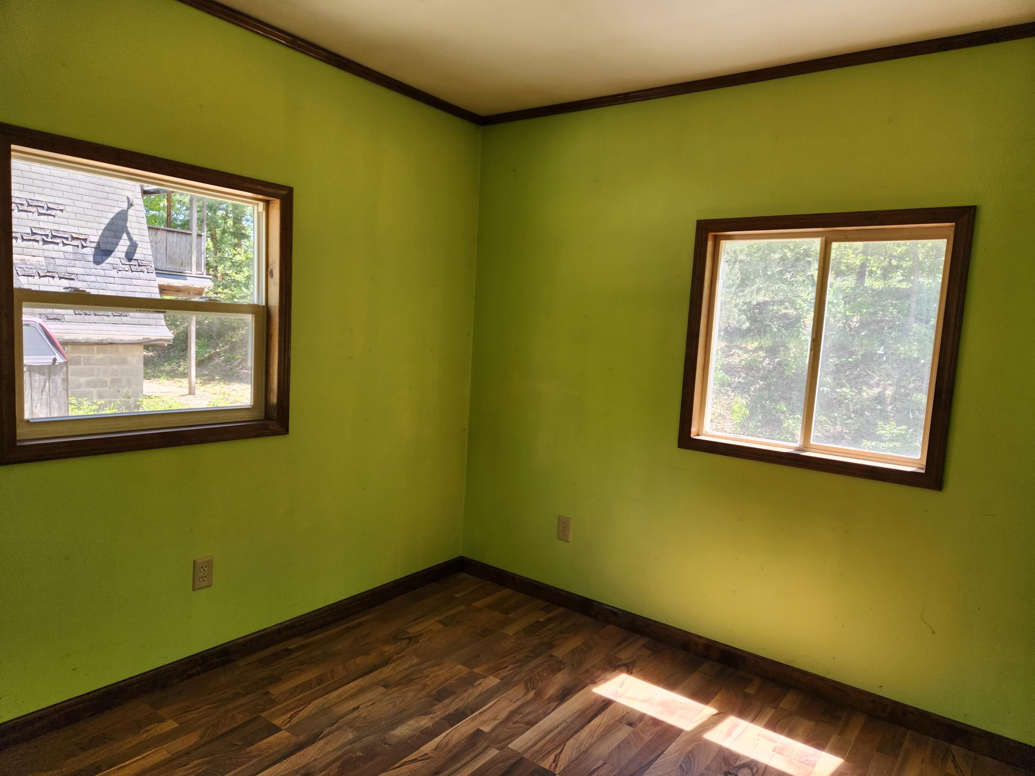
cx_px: 518
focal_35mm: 23
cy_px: 388
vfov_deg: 58.9
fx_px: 688
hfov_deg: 73.9
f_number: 1.8
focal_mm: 5.4
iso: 80
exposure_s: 1/180
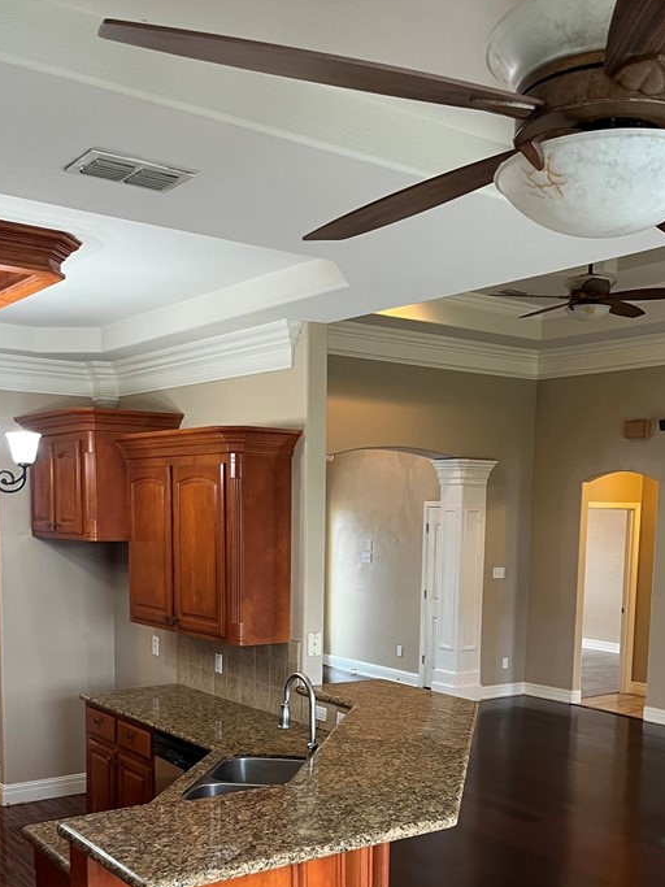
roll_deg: -0.2
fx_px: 999
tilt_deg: -7.9
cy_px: 635
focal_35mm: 39
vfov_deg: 46.6
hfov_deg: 36.8
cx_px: 339
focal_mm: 5.1
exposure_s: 1/60
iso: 160
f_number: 1.6
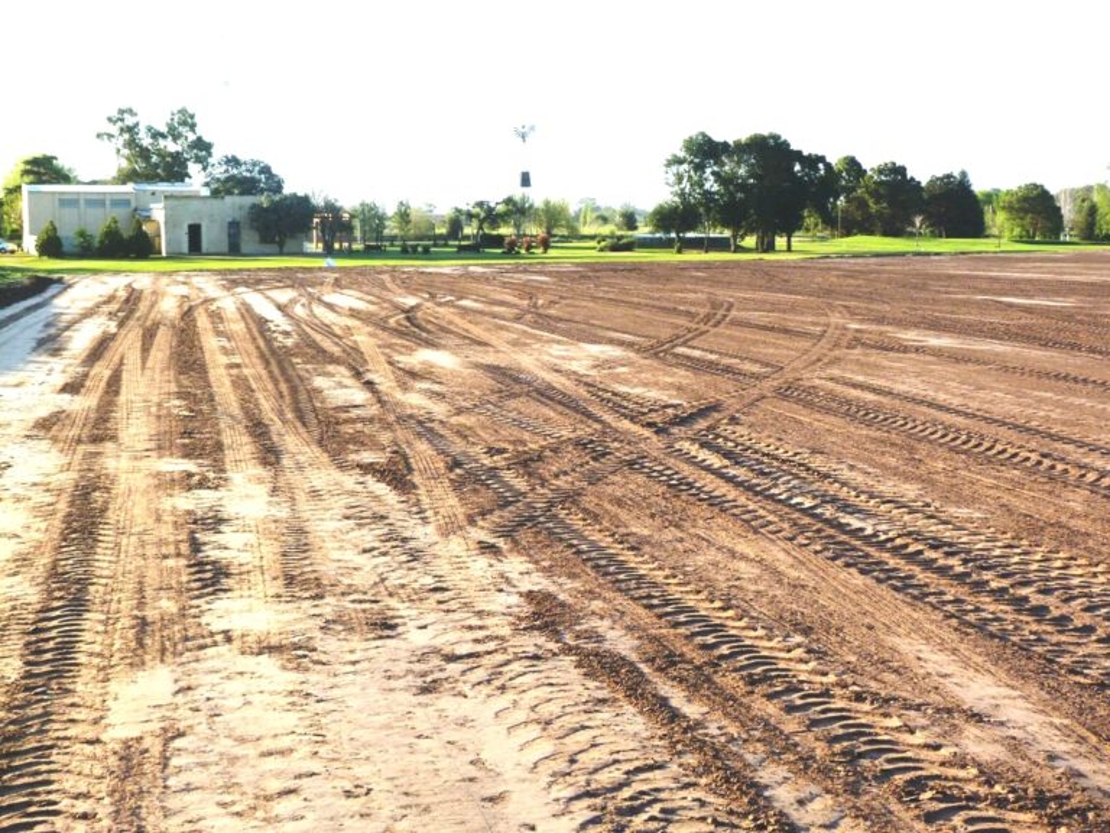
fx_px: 2052
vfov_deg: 22.9
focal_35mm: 64
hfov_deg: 30.3
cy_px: 416
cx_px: 555
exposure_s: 1/500
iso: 200
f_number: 3.3
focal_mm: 11.6
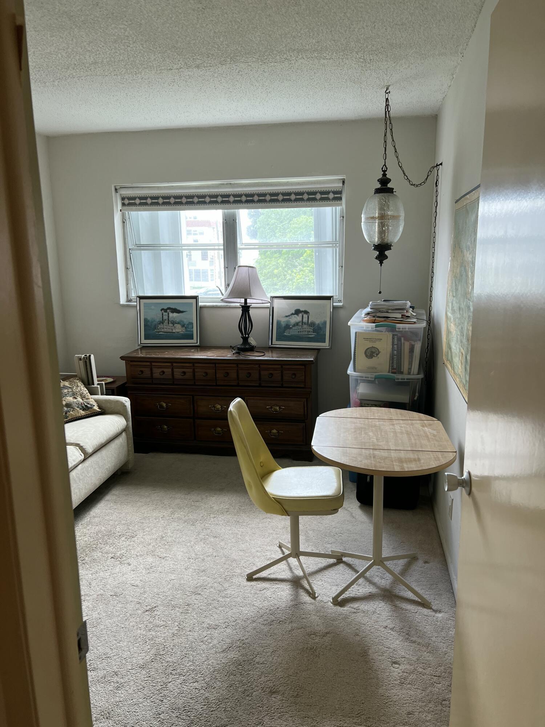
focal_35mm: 26
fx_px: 546
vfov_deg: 67.3
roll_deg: +0.4
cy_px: 364
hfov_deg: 53.1
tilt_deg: -10.7
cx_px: 272
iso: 80
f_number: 1.5
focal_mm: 5.7
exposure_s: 1/120
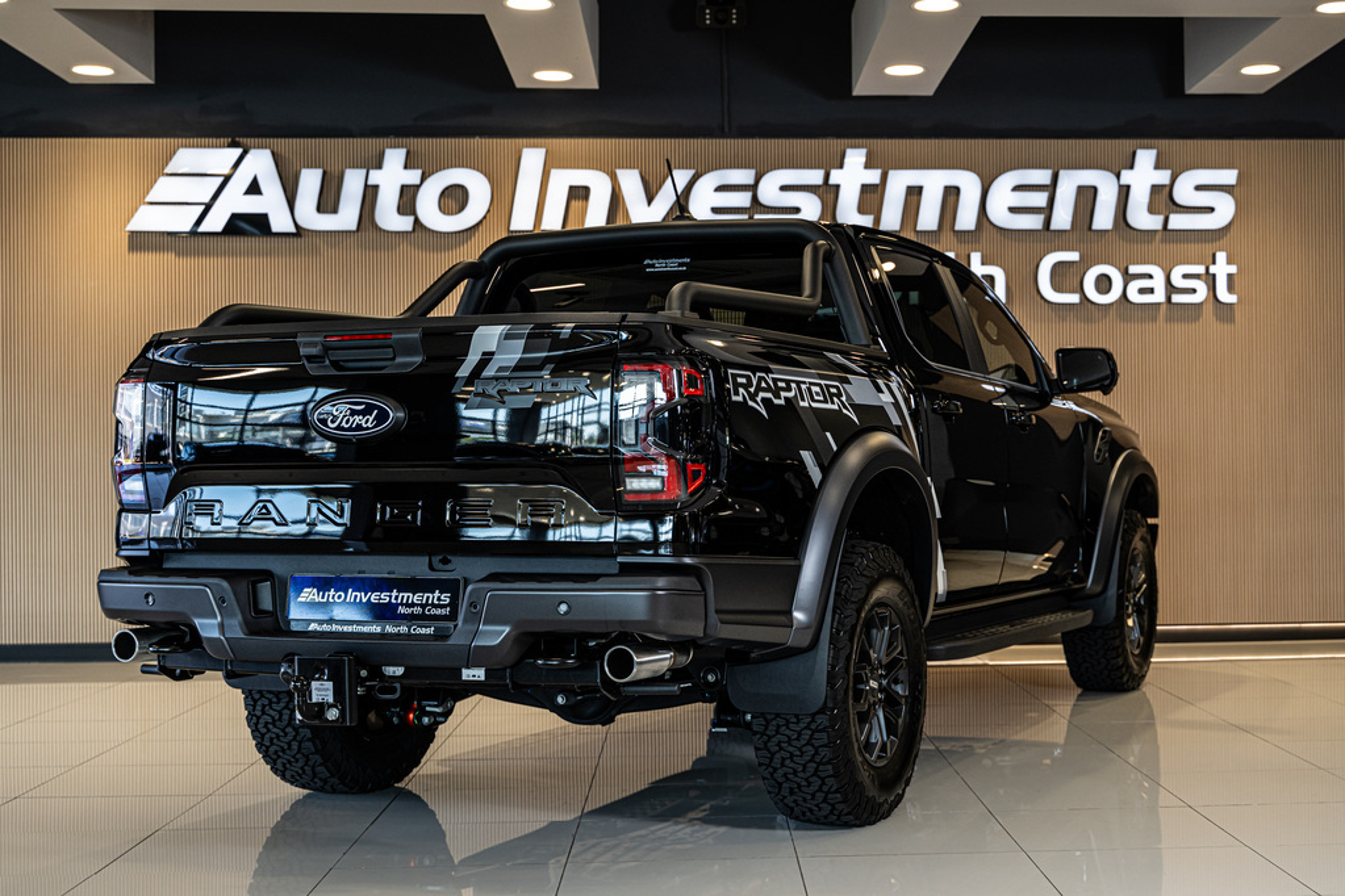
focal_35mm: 49
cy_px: 448
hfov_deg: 40.3
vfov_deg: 27.5
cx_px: 672
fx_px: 1831
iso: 500
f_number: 4
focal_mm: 49
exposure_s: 1/160
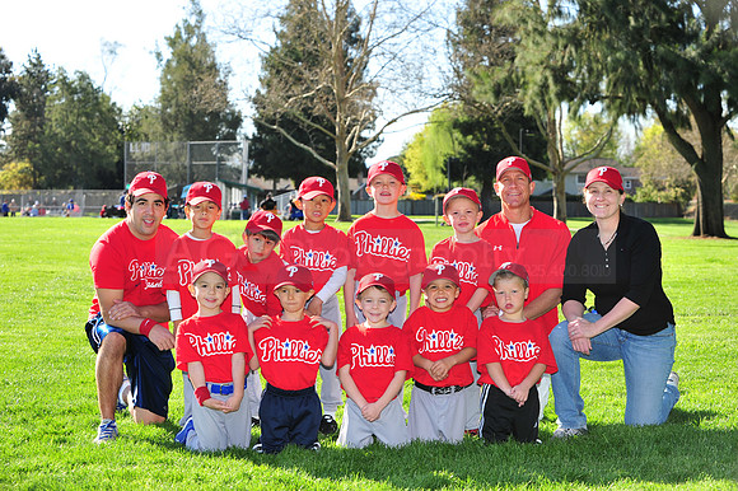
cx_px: 369
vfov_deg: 17.0
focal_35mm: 80
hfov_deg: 25.4
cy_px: 246
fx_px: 1639
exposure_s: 1/250
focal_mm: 80
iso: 200
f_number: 7.1
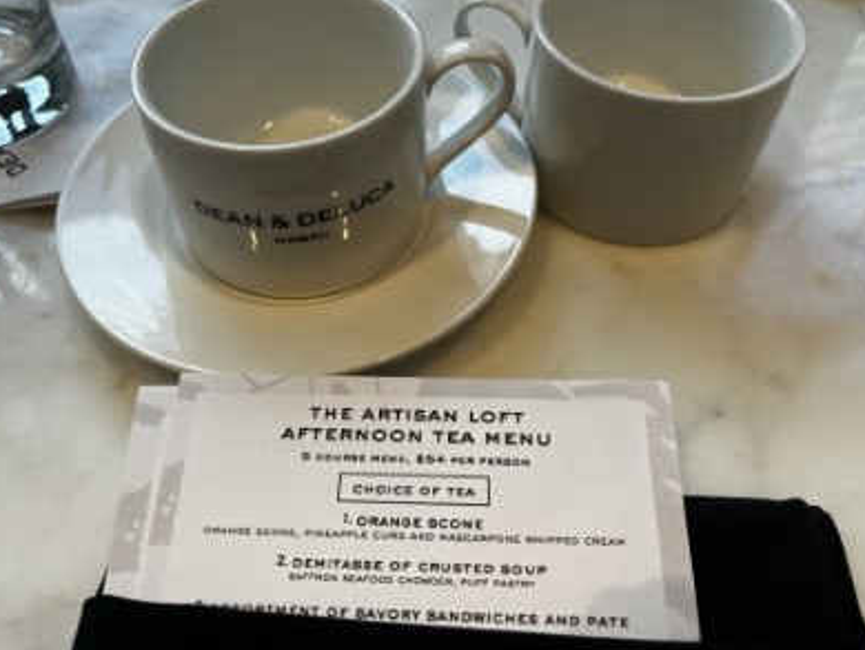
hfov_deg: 59.9
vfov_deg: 46.7
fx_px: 750
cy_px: 282
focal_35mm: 30
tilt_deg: -51.5
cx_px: 417
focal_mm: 5.1
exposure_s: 1/223
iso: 40
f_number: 1.6
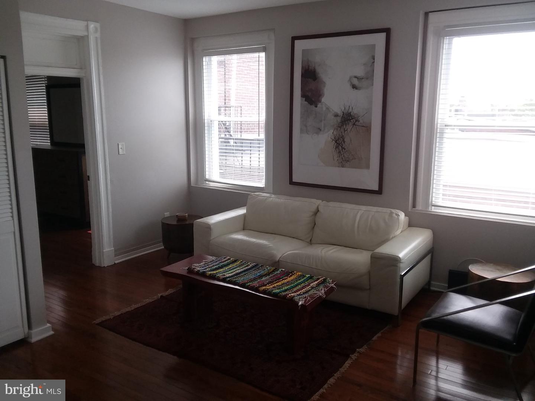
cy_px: 200
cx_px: 268
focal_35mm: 29
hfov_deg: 61.6
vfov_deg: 48.3
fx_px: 448
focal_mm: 2.47
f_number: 1.9
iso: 40
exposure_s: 1/133
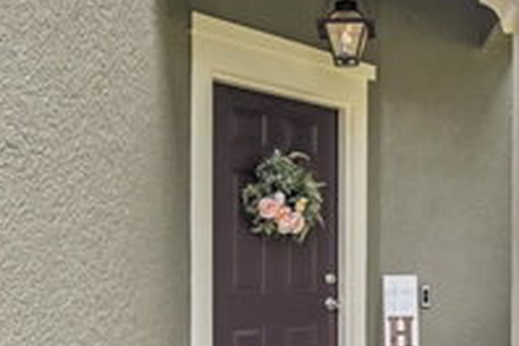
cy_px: 283
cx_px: 401
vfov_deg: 26.0
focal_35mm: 51
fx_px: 735
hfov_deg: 37.7
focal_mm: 14
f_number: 8
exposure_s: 1/250
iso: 125
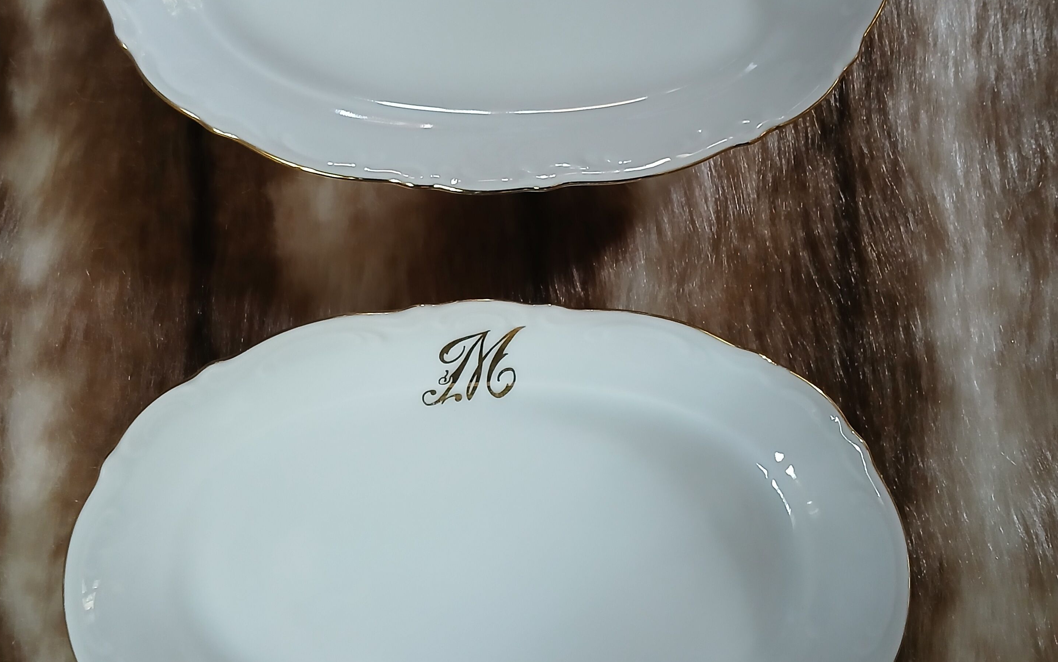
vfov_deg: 32.6
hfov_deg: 50.4
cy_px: 252
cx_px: 498
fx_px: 1125
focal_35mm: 39
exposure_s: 1/25.1
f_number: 1.8
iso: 250
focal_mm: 3.98
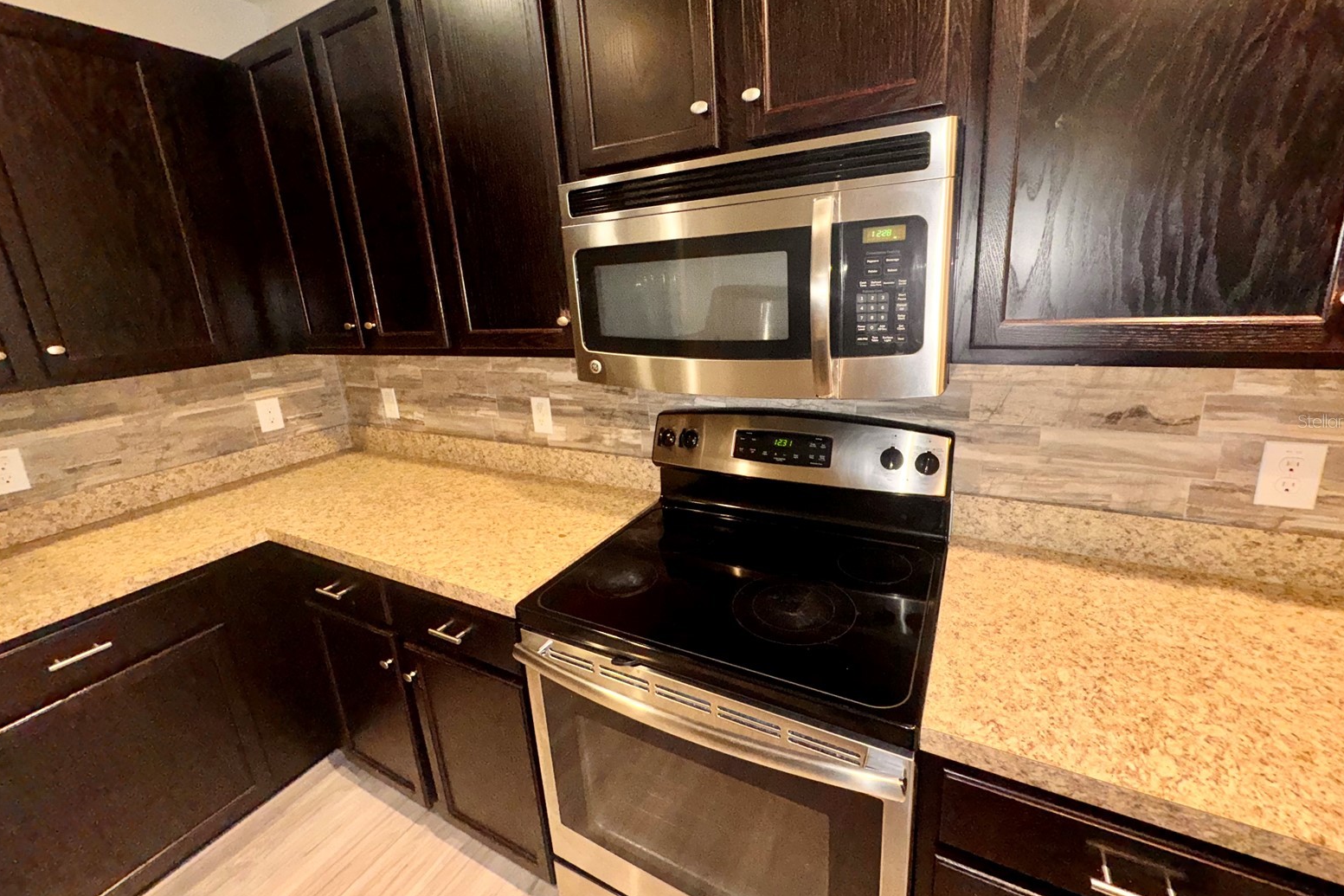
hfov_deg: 100.4
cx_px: 687
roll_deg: +3.9
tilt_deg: -14.4
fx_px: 560
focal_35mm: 15
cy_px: 421
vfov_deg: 77.2
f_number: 2.2
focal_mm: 2.22
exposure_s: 1/60
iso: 200
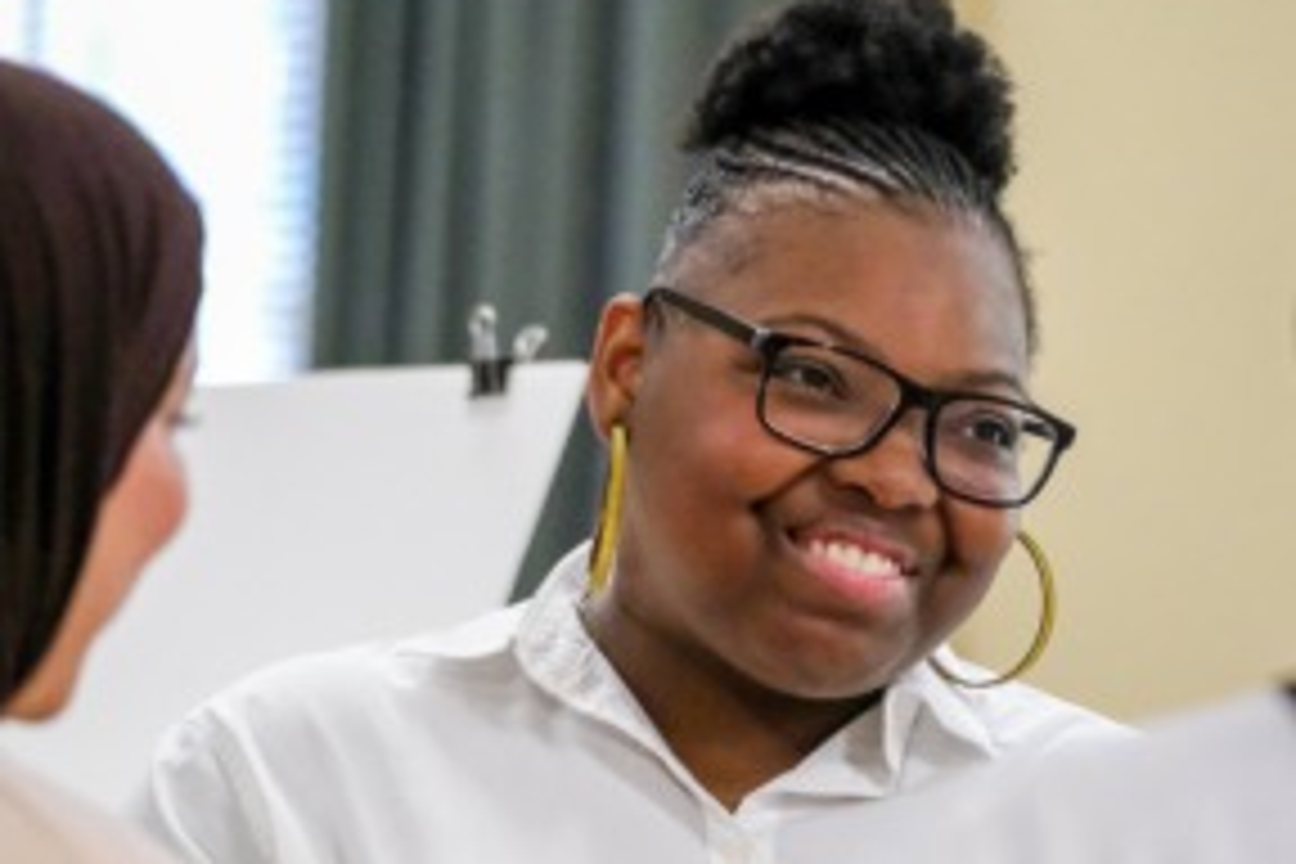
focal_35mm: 350
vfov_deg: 3.9
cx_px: 738
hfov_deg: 5.9
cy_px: 641
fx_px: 12599
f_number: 2.8
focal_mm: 129.2
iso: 6400
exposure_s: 1/800
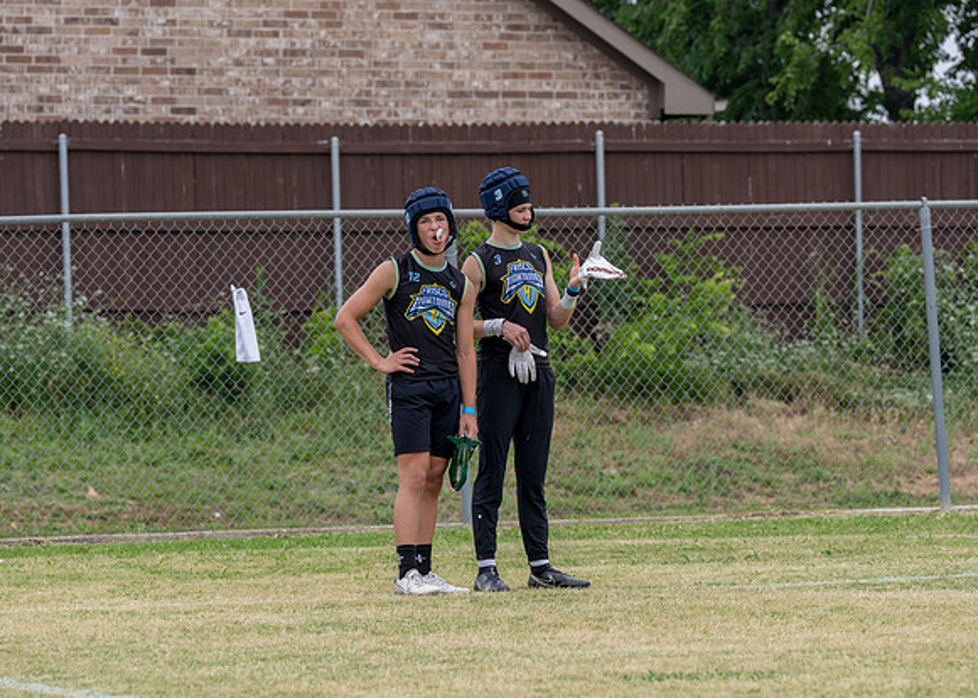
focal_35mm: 213
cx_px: 489
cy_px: 349
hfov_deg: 9.5
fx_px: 5908
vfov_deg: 6.8
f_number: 6.3
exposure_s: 1/250
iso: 100
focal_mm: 200
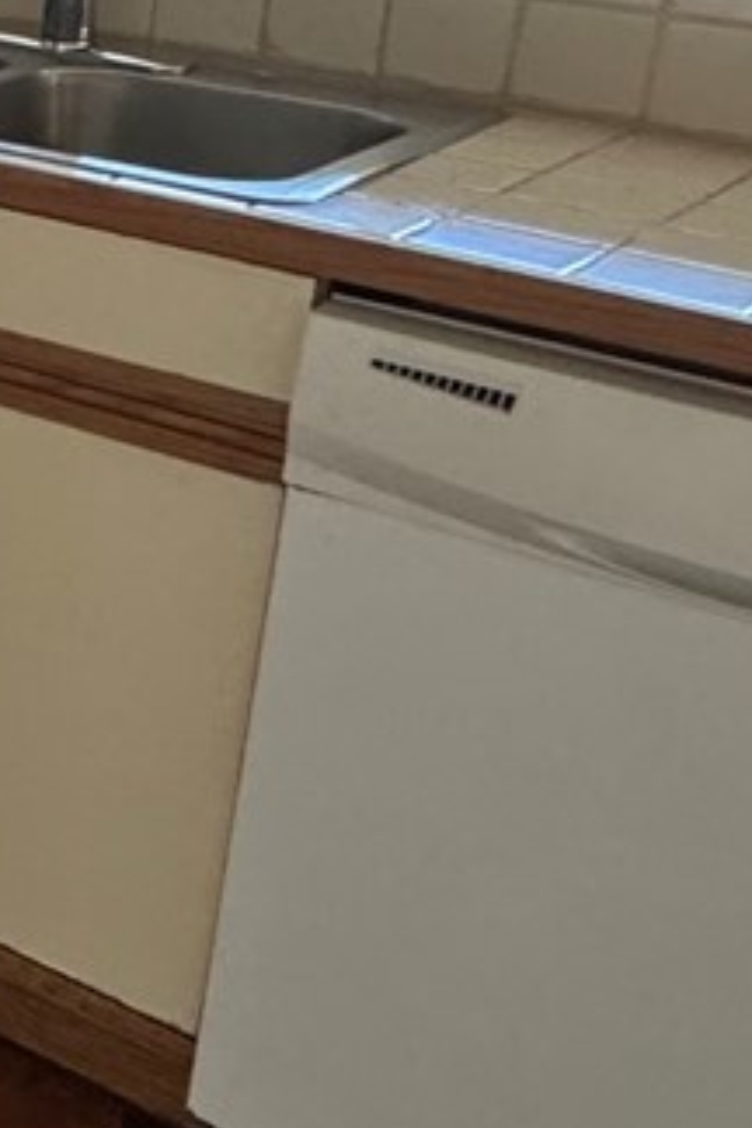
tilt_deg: -12.9
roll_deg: -0.3
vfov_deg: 26.9
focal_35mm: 72
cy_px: 66
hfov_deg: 13.1
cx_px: -1159
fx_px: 2256
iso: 320
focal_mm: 2.22
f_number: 2.2
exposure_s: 1/60
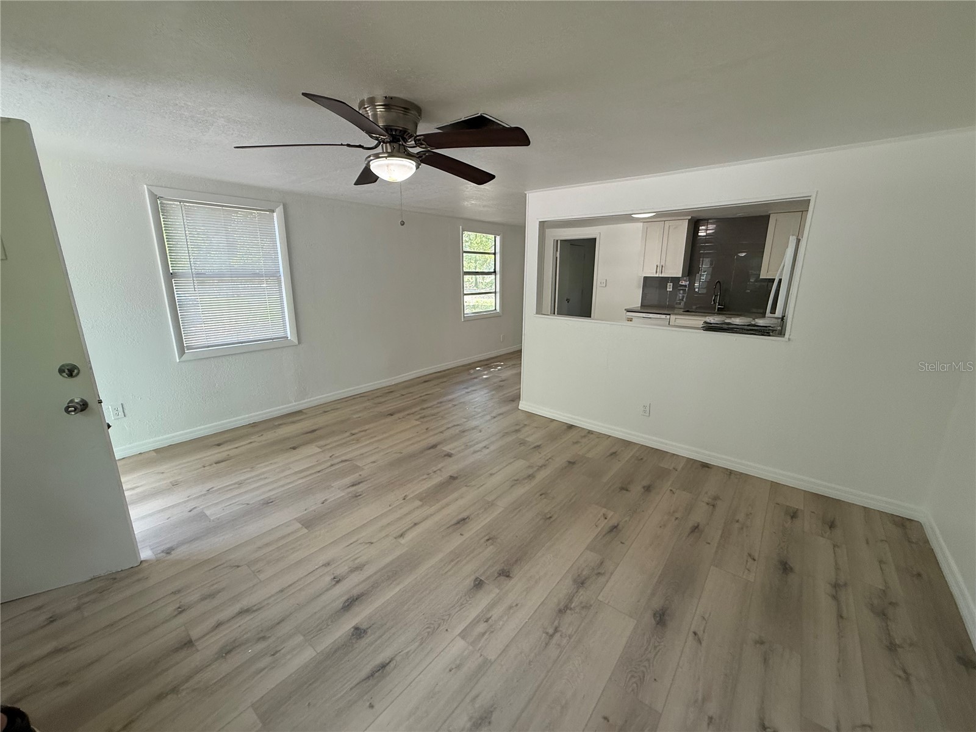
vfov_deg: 85.7
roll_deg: -1.2
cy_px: 366
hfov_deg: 102.1
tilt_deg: -10.9
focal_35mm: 14
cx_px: 488
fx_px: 395
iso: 160
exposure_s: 1/120
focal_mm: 2.22
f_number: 2.2
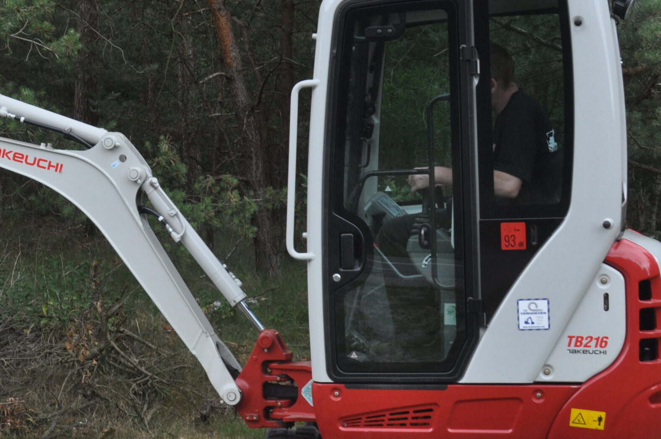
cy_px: 209
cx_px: 161
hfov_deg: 21.5
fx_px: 1724
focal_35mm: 94
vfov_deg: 14.5
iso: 640
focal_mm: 32
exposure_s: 1/250
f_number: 8
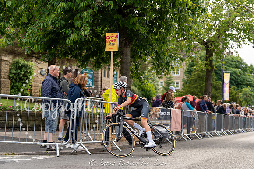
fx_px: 494
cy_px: 84
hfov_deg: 28.8
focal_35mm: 70
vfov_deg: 19.5
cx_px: 127
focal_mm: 70
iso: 400
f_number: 3.2
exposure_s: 1/1000
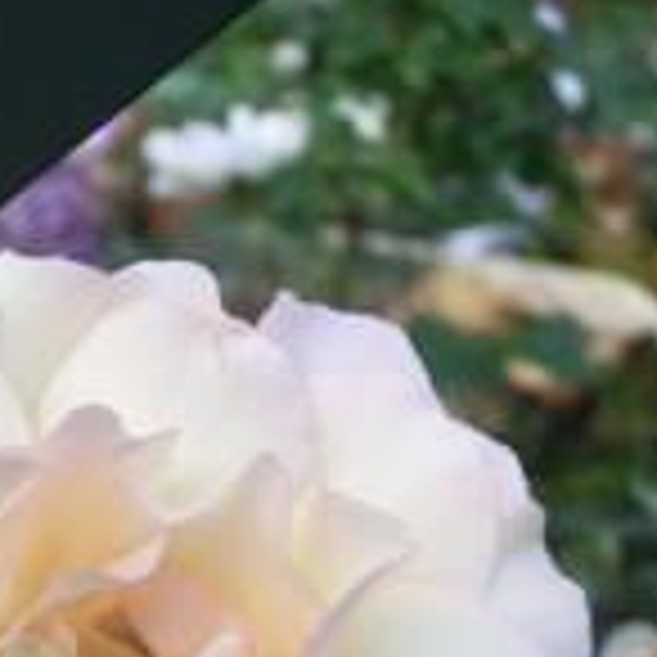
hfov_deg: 16.2
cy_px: 652
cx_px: -176
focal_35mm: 102
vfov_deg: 16.7
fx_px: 2190
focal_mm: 7.38
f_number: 4
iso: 200
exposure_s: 1/250
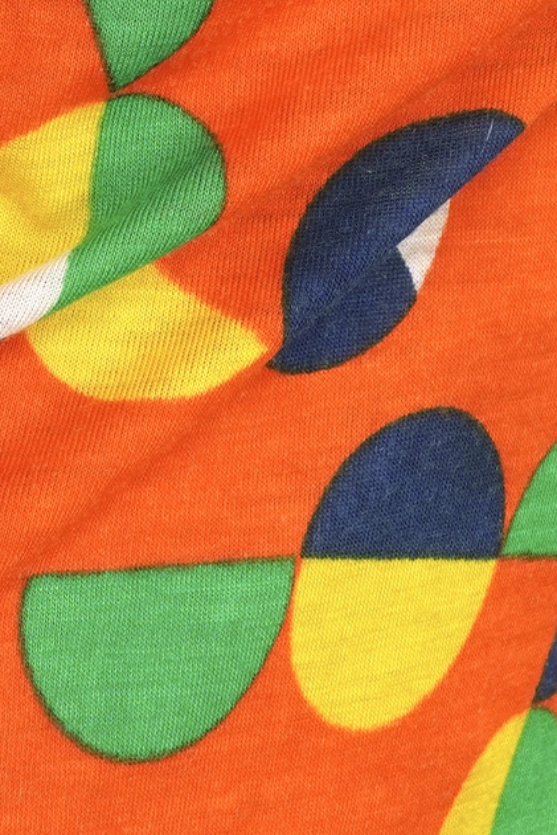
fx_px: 5079
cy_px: -157
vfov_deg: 9.3
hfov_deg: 6.2
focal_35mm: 219
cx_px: -168
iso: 400
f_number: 7.1
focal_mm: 32
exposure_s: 1/20
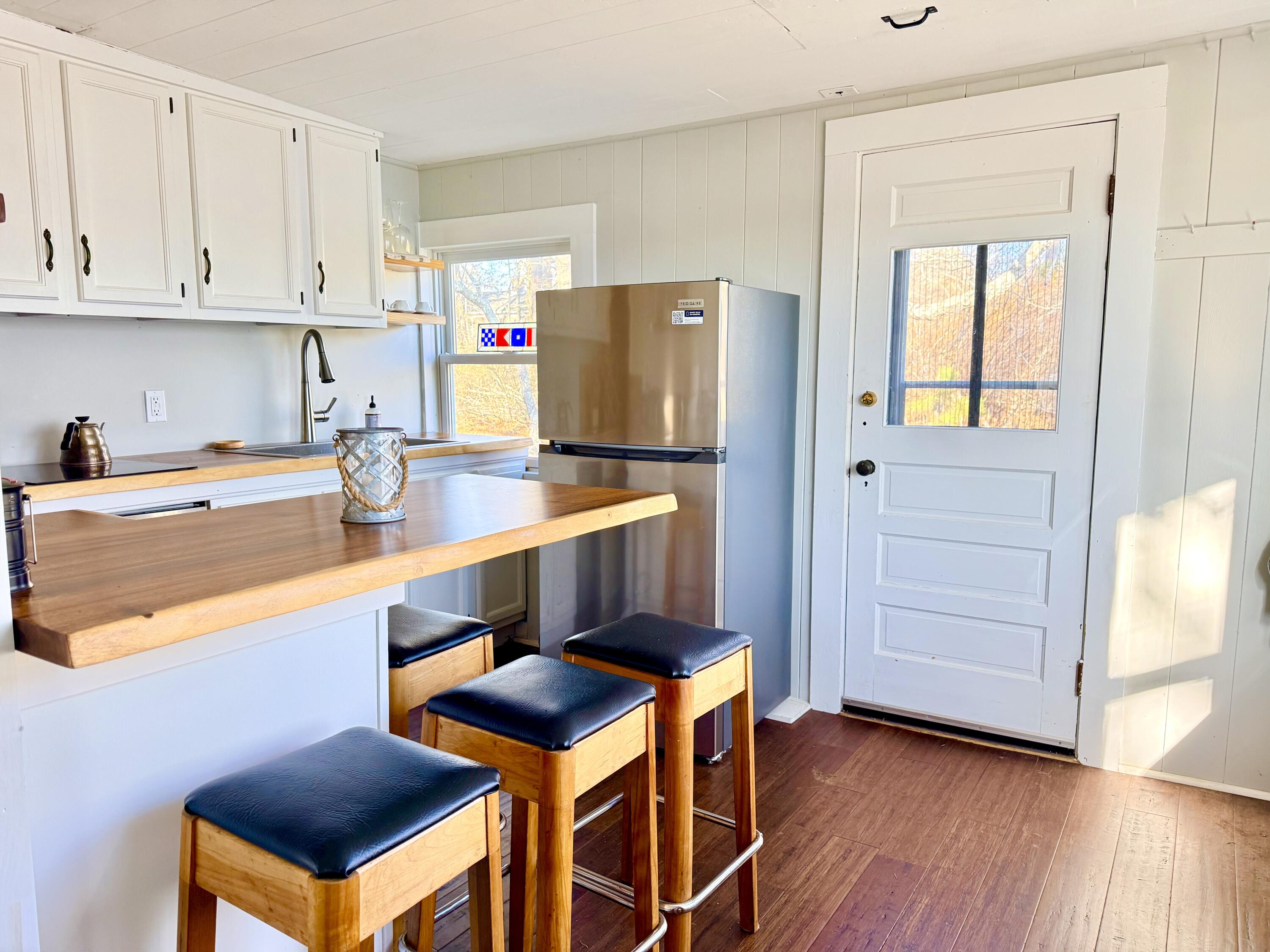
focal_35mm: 24
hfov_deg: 71.6
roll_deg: +0.2
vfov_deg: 56.8
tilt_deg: -6.9
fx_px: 881
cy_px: 476
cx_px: 635
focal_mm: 6.76
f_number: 1.78
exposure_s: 1/112
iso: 200
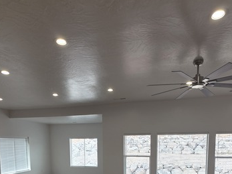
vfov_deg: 47.6
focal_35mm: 25
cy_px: 165
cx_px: 116
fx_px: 167
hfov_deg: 69.4
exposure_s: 1/120
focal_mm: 2.2
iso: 32
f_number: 1.9
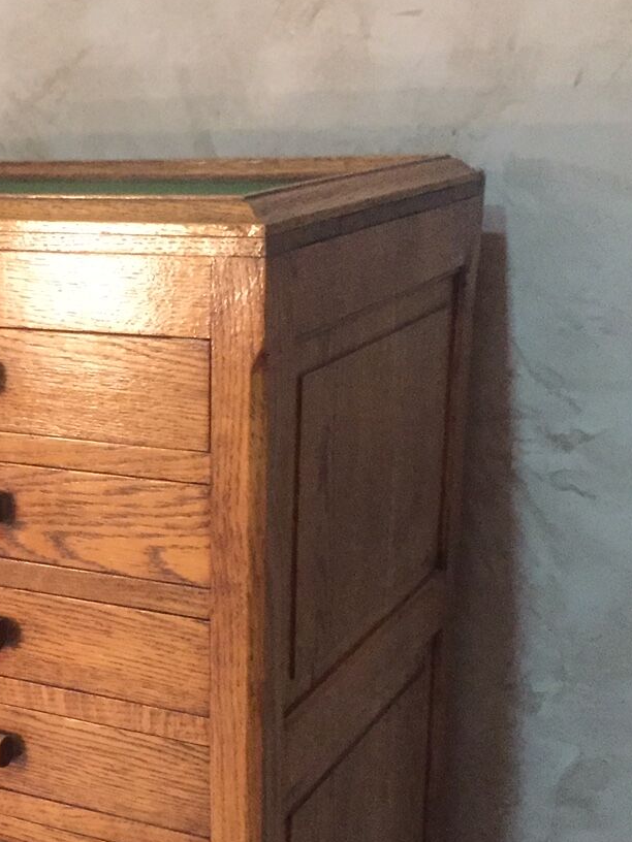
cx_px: 37
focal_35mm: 58
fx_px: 1412
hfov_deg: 24.4
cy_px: 581
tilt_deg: -20.3
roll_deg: +1.3
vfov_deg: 32.9
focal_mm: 4.15
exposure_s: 1/17
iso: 500
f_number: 2.2
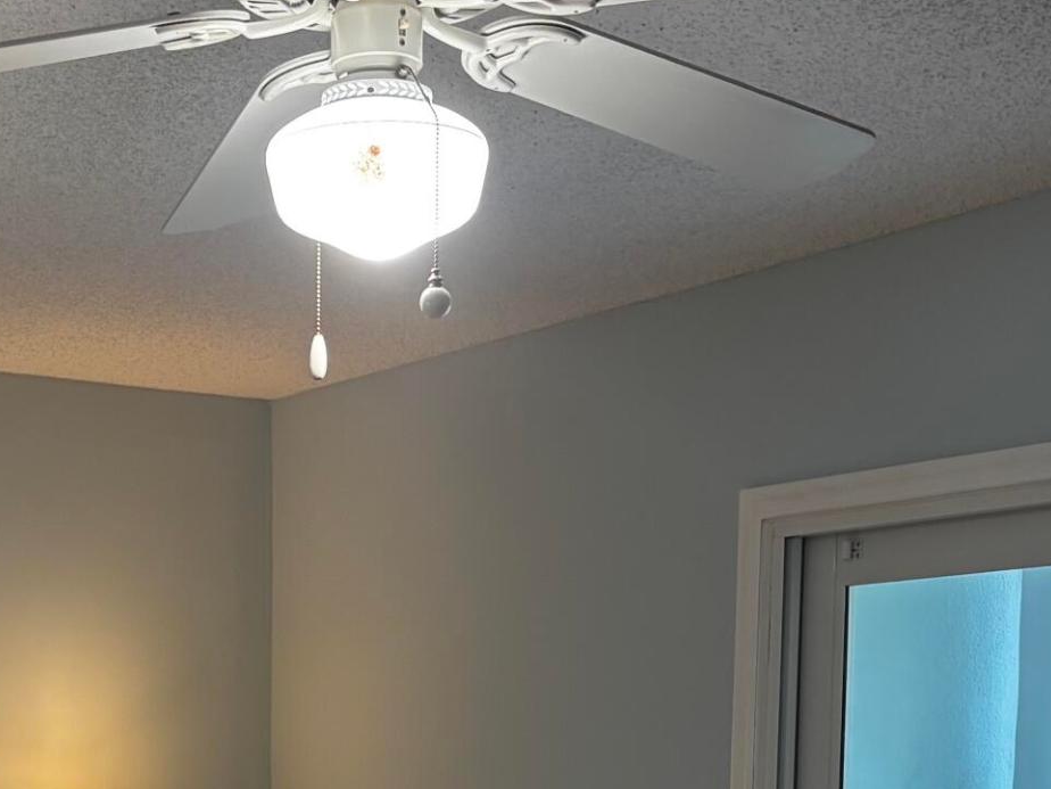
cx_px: 240
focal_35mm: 81
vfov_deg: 16.9
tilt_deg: -6.9
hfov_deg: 23.8
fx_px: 2459
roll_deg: -0.3
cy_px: 1094
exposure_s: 1/60
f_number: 1.6
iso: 80
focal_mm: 5.96
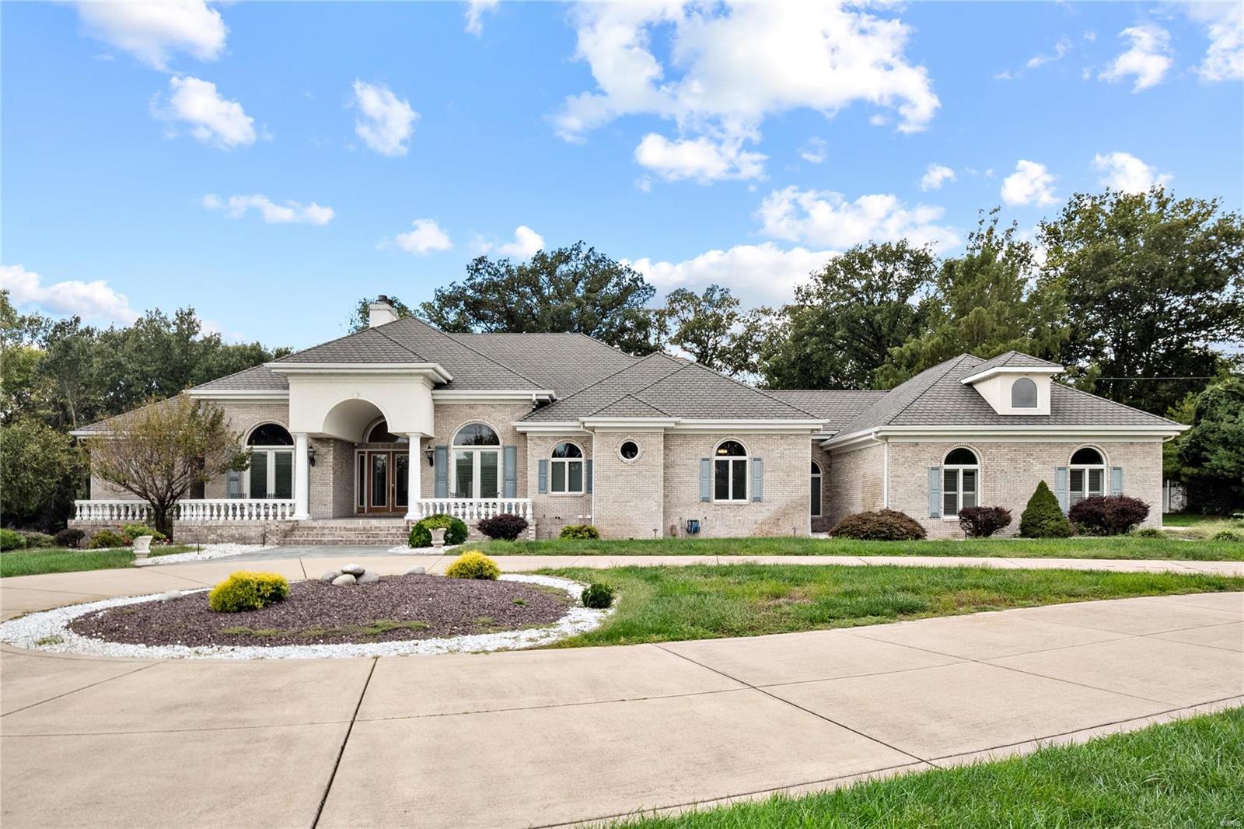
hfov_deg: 78.6
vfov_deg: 57.2
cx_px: 622
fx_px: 760
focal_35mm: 22
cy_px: 414
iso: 400
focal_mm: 11
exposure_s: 1/320
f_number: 8
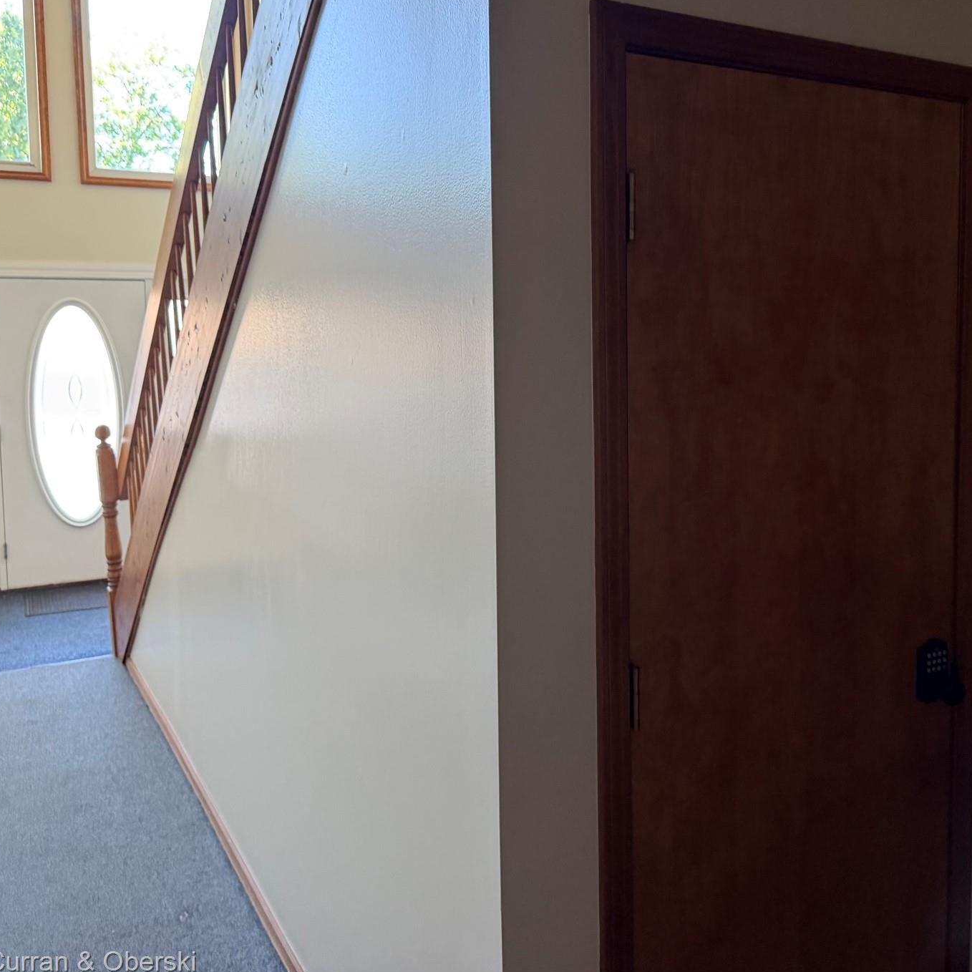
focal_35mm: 32
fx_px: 1017
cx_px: 573
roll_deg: -0.1
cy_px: 432
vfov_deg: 51.0
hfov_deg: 50.8
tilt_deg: -2.8
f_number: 1.78
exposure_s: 1/60
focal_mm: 6.76
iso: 400
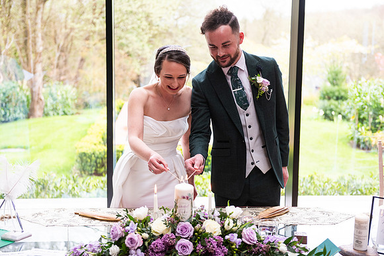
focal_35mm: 56
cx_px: 192
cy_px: 128
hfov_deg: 35.6
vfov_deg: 24.2
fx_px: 597
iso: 500
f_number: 3.5
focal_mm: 56
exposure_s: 1/200
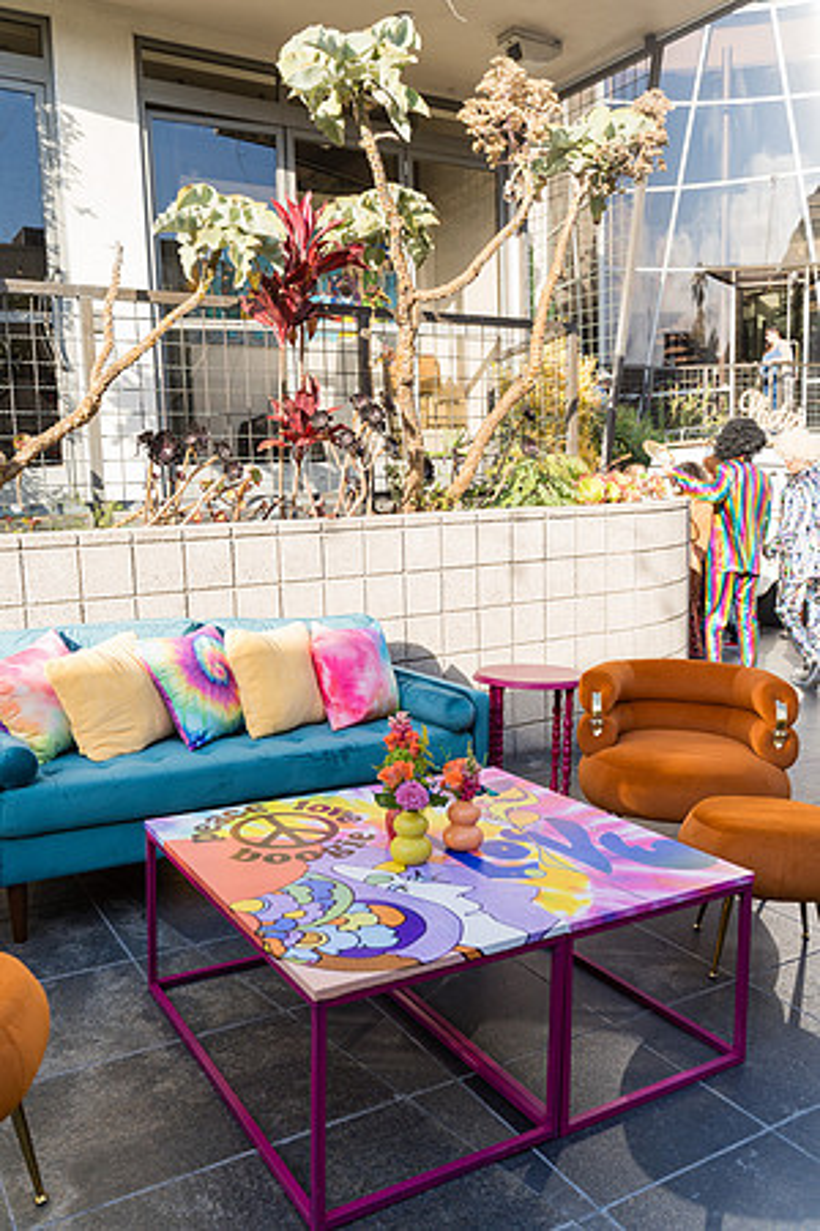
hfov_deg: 46.4
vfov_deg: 65.5
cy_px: 616
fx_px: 957
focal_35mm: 28
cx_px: 410
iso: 125
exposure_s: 1/320
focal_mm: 28
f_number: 4
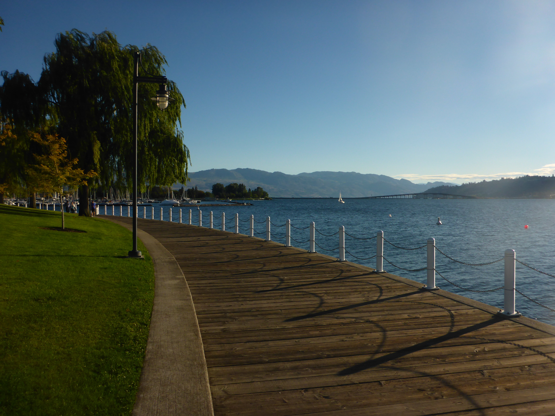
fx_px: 449
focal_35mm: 28
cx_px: 278
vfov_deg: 49.7
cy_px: 208
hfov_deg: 63.4
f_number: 10
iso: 100
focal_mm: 4.9
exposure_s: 1/200
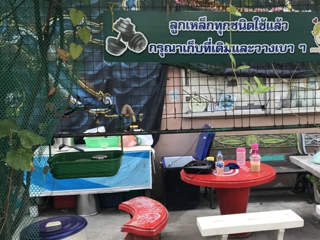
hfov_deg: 38.7
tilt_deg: -7.4
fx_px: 453
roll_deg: +2.0
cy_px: 115
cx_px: 195
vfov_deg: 29.7
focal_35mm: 49
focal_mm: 3.99
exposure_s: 1/109
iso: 20
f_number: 1.8
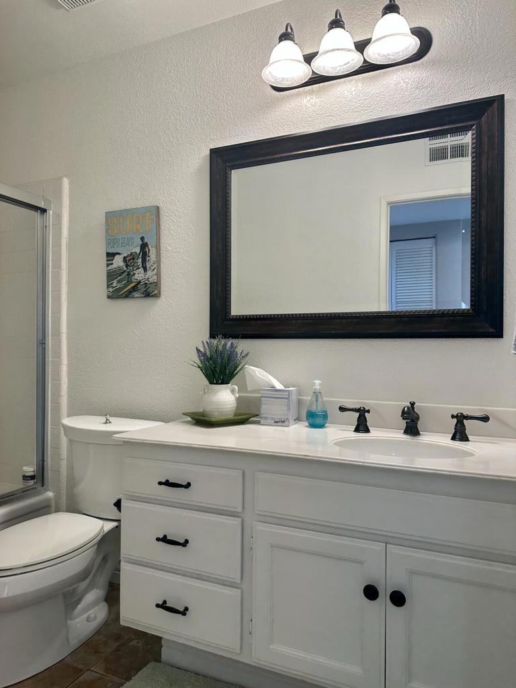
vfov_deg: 71.6
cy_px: 344
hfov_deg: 56.8
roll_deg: -0.5
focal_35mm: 24
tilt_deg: -0.3
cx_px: 258
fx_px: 477
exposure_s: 1/60
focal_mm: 6.86
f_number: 1.78
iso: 125
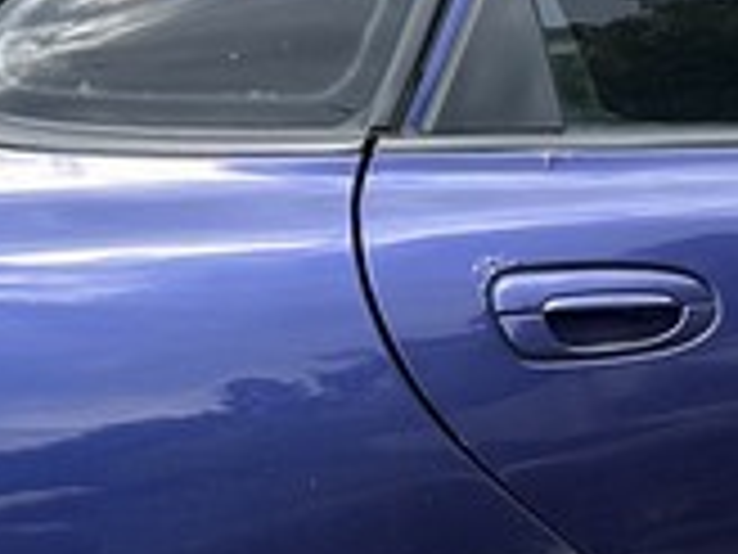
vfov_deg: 9.9
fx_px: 3198
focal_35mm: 150
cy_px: 293
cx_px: 540
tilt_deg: -12.3
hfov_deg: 13.1
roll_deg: -1.4
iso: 80
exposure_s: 1/1916
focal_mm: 6.86
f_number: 1.78
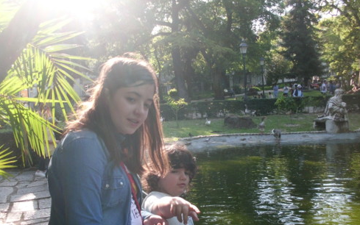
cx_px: 183
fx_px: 383
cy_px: 133
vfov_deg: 32.7
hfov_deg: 50.4
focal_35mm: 39
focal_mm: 6.3
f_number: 2.9
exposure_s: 1/320
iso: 100
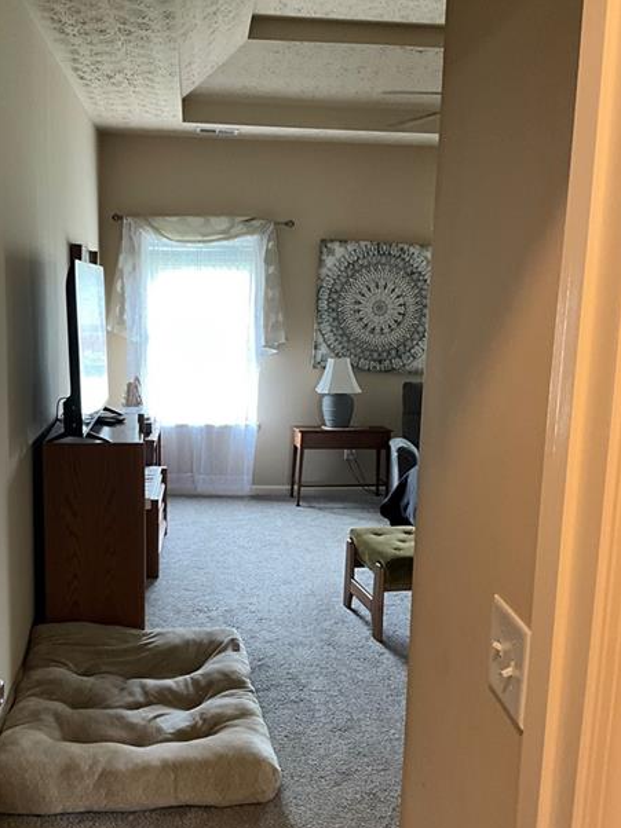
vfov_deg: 50.1
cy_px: 439
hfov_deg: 38.5
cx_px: 259
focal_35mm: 37
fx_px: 886
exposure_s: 1/60
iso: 125
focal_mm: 3
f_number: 1.8
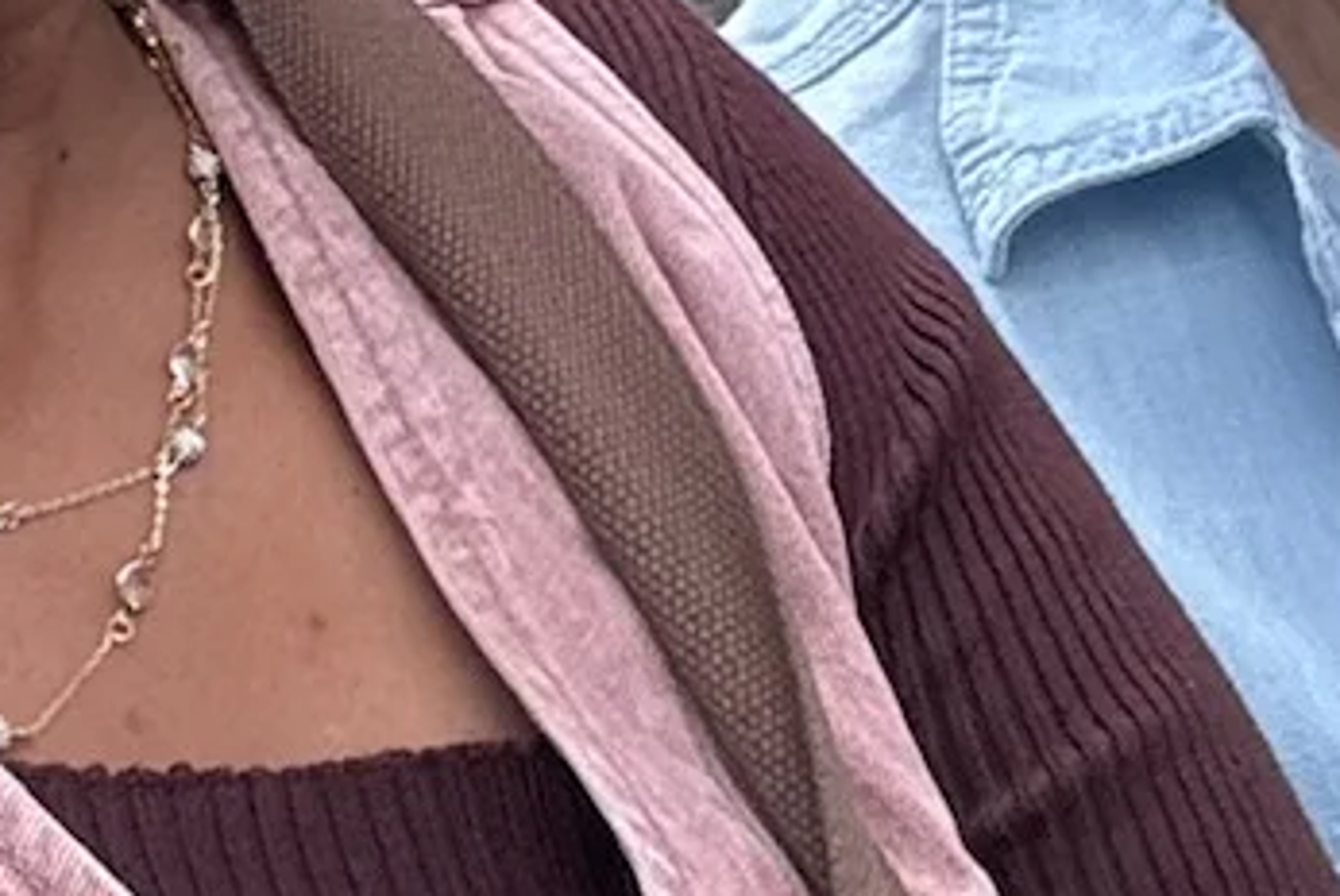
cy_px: -1232
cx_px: -274
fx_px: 5253
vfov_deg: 8.9
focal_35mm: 141
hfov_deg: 14.1
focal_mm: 2.69
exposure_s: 1/199
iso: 25
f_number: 1.9
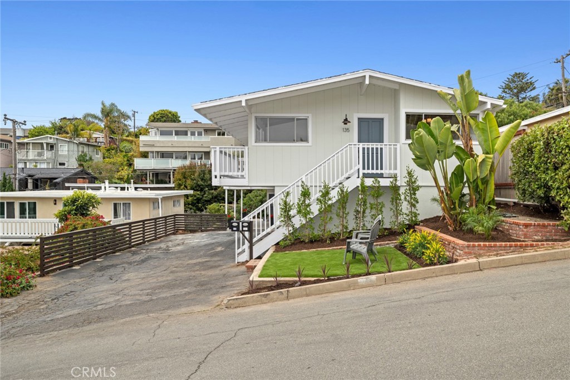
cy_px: 190
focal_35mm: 26
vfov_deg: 49.5
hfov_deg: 69.4
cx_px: 285
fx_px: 412
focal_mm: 26
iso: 80
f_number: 8
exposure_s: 1/250
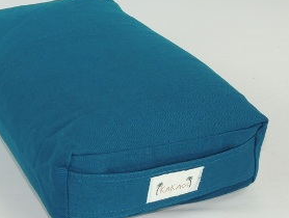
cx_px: 112
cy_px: 107
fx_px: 368
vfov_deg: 33.0
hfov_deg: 42.6
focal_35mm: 44
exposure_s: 1/50
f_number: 3.3
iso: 125
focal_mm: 6.2
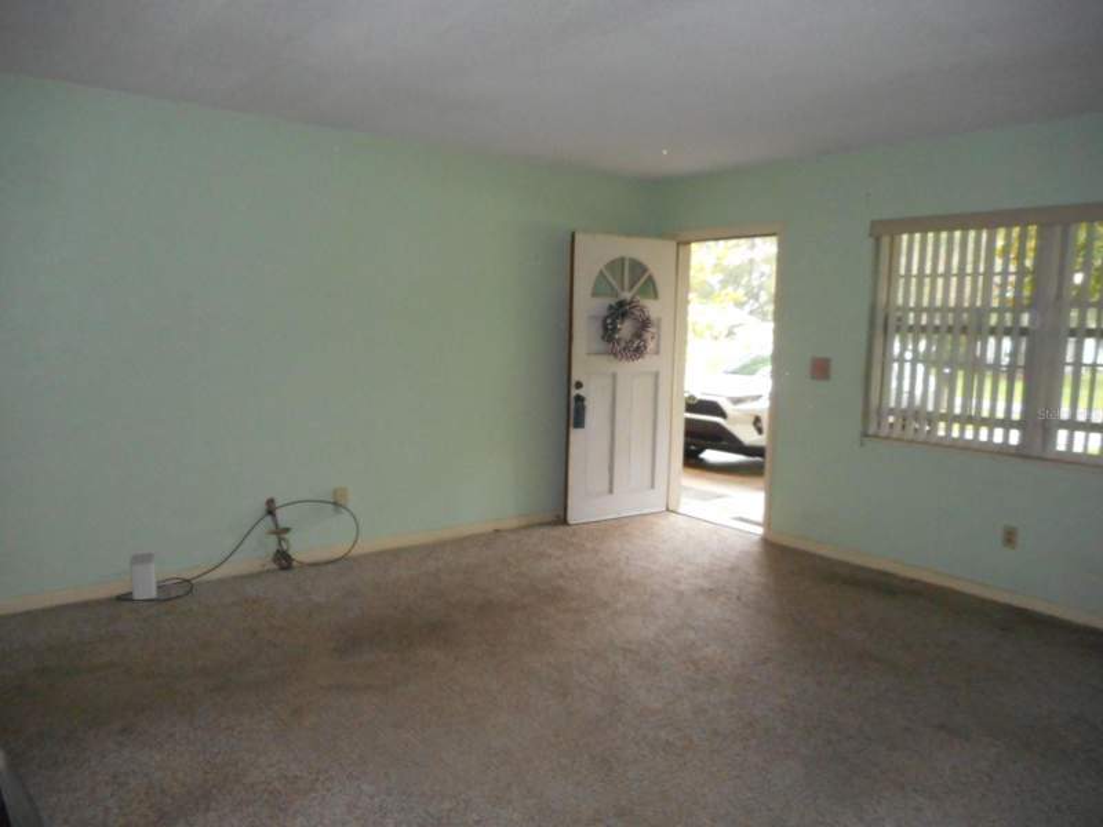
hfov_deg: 69.4
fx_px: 797
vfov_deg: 54.9
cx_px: 552
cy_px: 414
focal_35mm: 25
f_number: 3.7
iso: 500
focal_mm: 4.5
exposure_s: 1/25
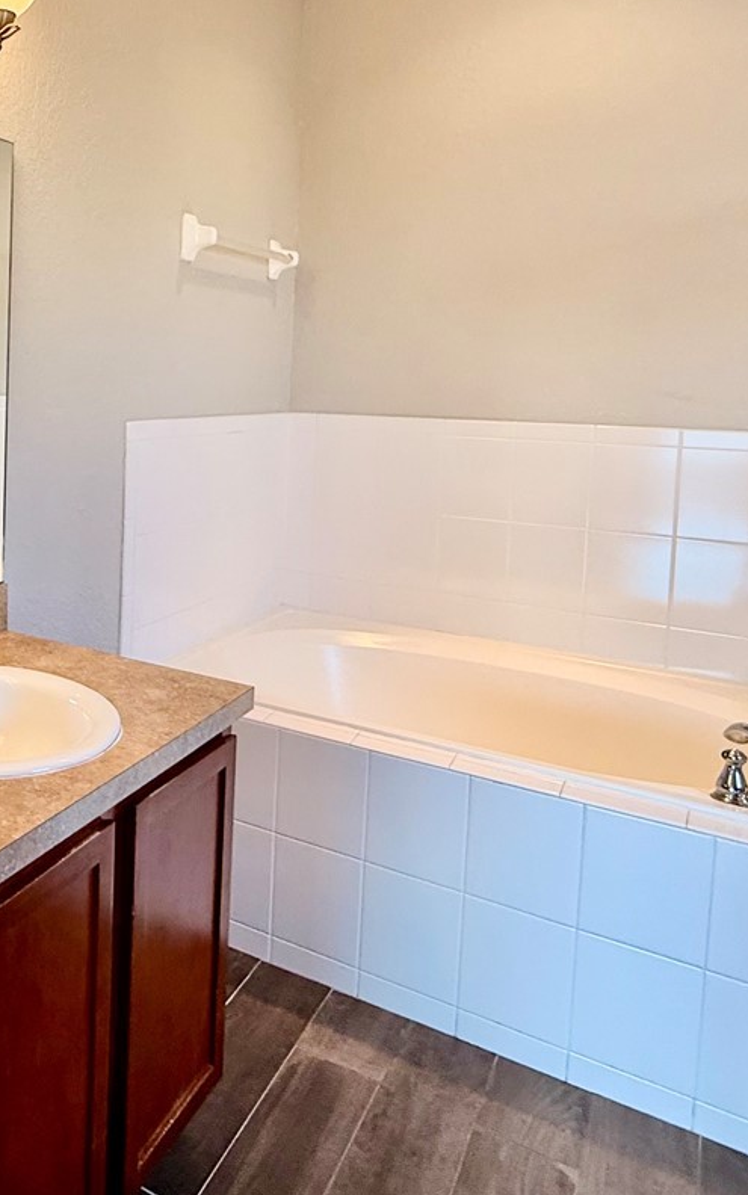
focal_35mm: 30
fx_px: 978
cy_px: 437
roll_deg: -1.0
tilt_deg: -4.1
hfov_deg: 37.1
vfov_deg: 61.9
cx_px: -15
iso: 160
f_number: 2.2
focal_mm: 2.22
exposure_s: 1/120
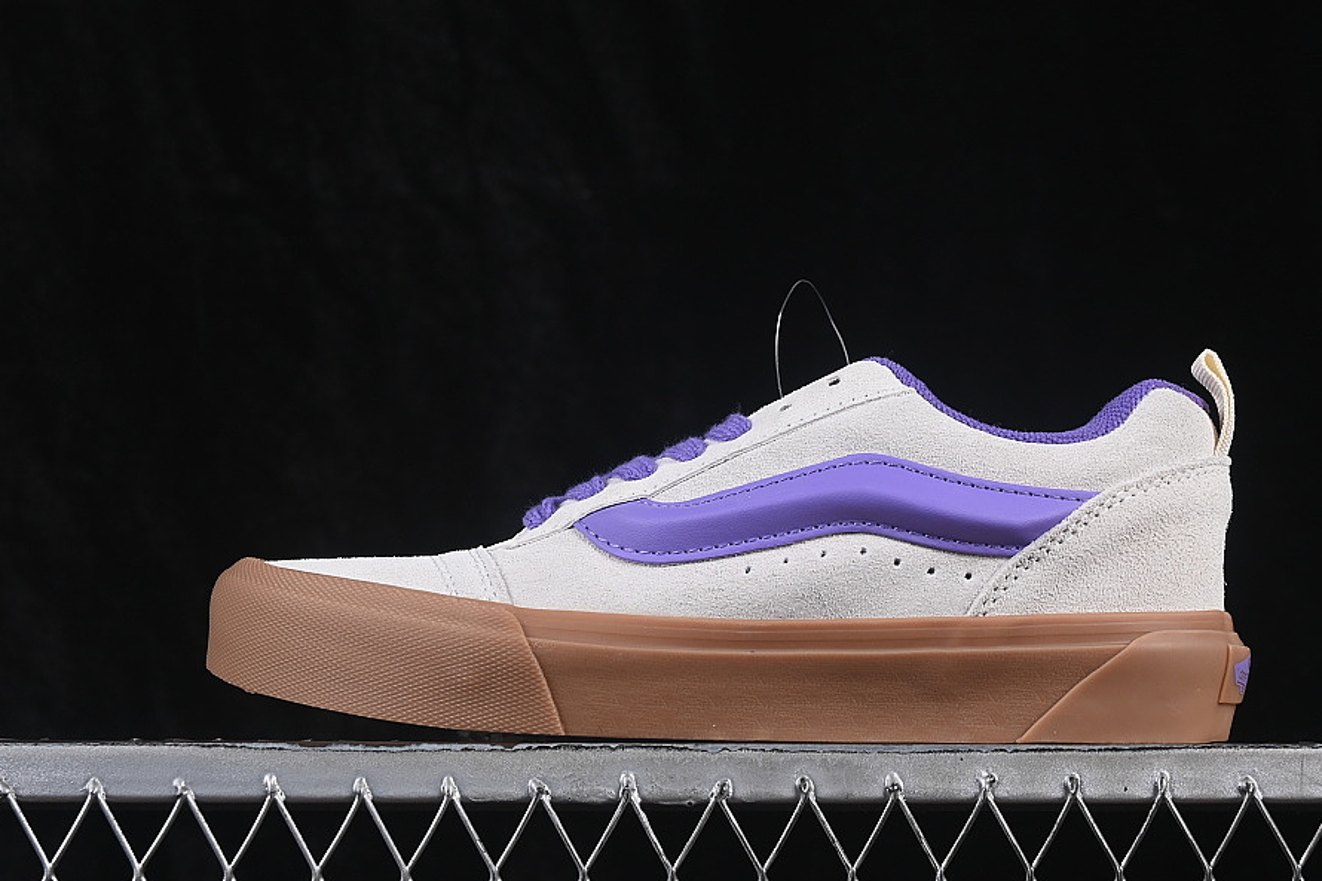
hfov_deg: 22.4
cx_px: 746
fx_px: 3341
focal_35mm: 91
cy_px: 412
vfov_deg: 15.0
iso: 160
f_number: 8
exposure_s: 1/80
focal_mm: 50
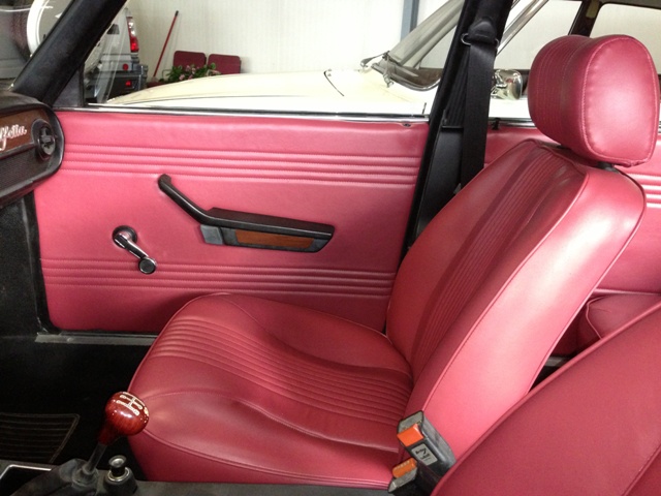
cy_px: 248
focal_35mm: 33
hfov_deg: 55.4
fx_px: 630
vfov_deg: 42.9
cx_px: 330
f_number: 2.4
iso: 400
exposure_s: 1/20
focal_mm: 4.13
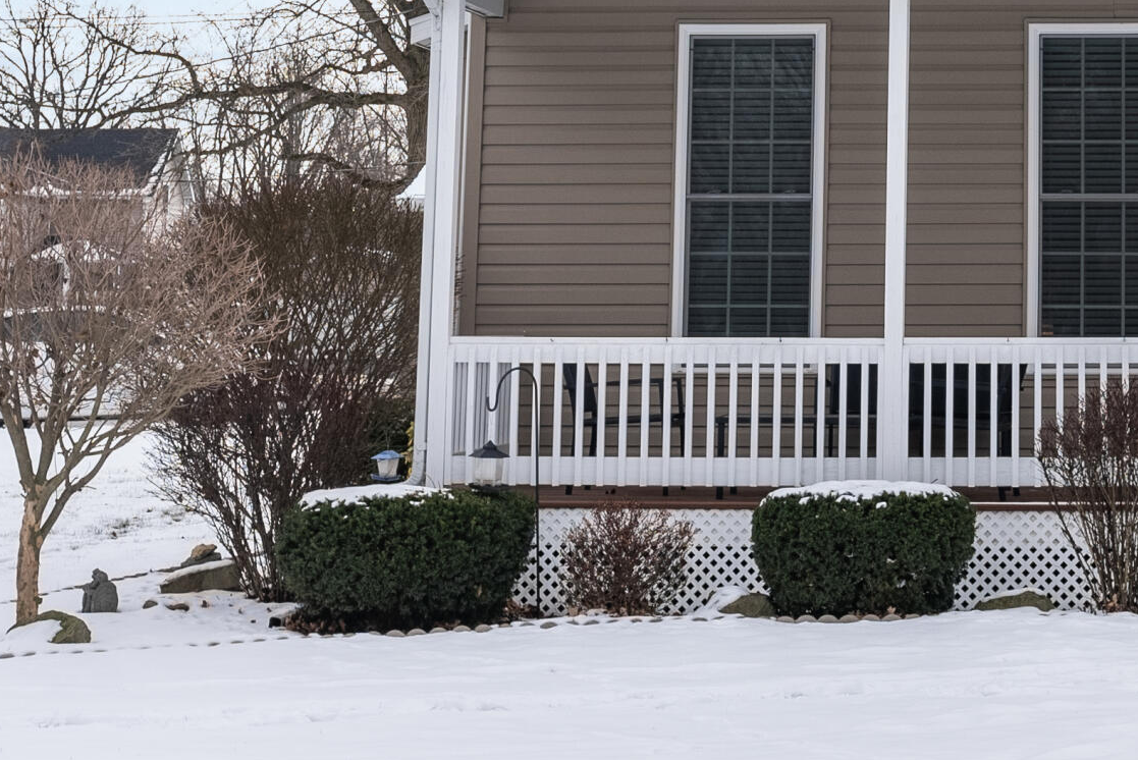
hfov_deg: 21.1
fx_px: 2973
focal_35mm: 94
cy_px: -139
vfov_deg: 14.1
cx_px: 1058
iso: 800
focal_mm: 35
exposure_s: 1/400
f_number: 7.1
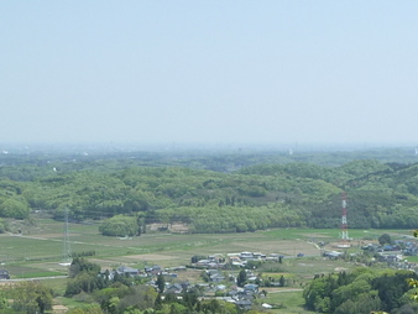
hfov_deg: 20.2
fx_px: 1172
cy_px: 292
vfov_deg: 15.1
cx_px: 184
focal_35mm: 97
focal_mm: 4.9
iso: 125
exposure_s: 1/800
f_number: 3.3
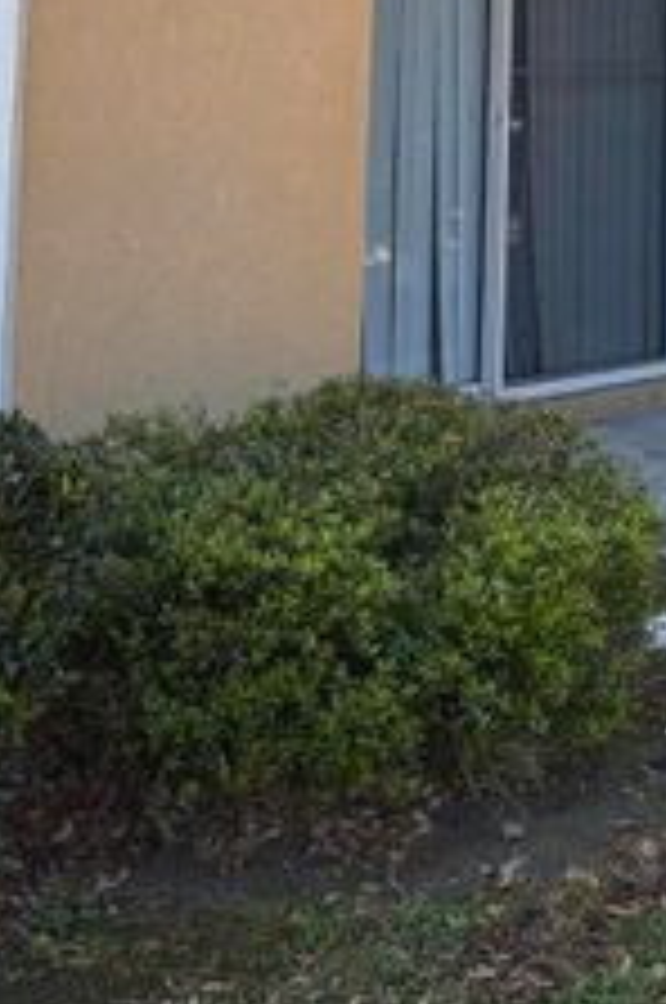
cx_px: 652
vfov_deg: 22.5
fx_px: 2255
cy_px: -286
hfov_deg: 16.5
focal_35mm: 81
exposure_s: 1/722
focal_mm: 5.96
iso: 50
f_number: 1.6
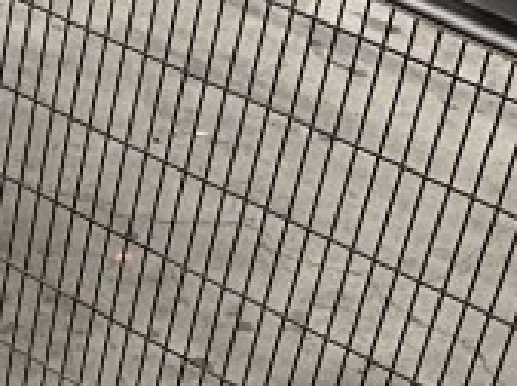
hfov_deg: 10.1
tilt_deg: -43.8
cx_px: -906
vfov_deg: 9.2
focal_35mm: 158
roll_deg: +10.8
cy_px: 545
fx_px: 2355
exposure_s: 1/50
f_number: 1.6
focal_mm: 5.1
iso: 320
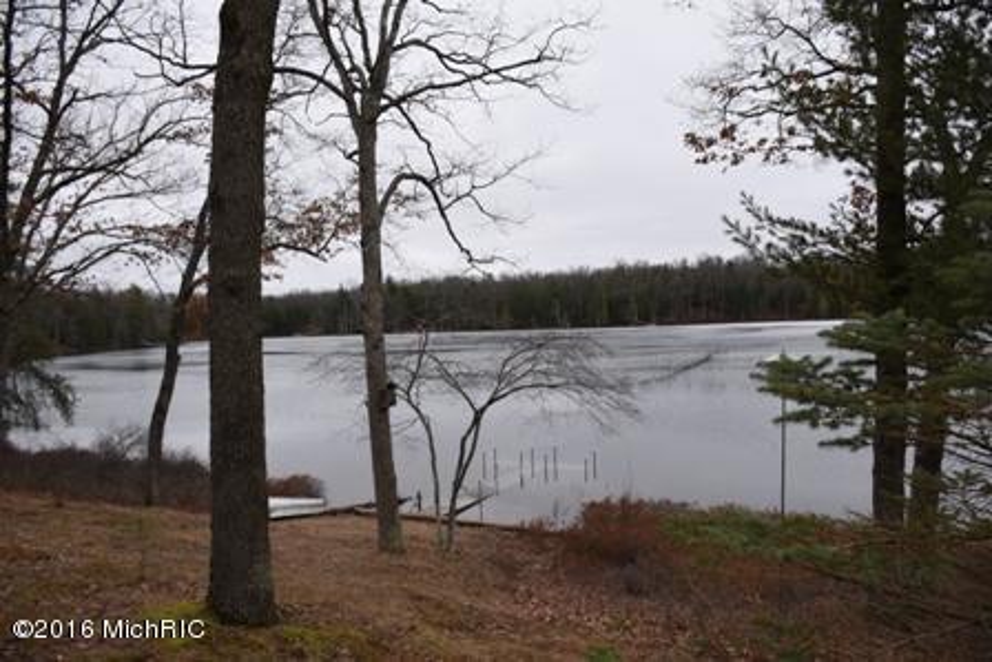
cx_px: 496
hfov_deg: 67.4
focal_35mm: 27
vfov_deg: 48.0
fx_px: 744
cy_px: 331
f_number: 5
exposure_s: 1/2500
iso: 800
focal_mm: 18
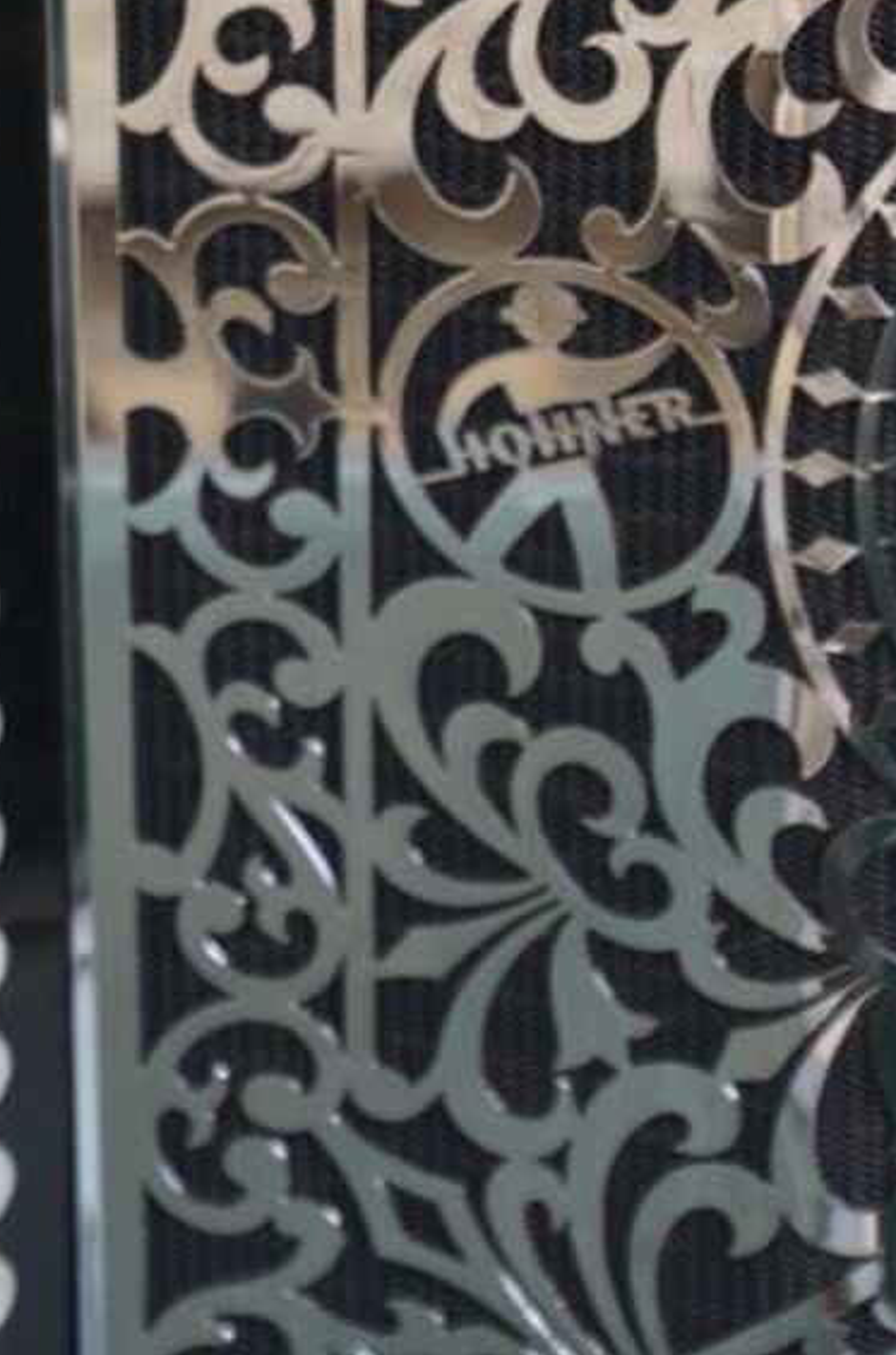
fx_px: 7545
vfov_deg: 10.2
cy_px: 97
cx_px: 471
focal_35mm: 201
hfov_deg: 6.8
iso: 200
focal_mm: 50
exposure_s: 1/200
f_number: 4.8
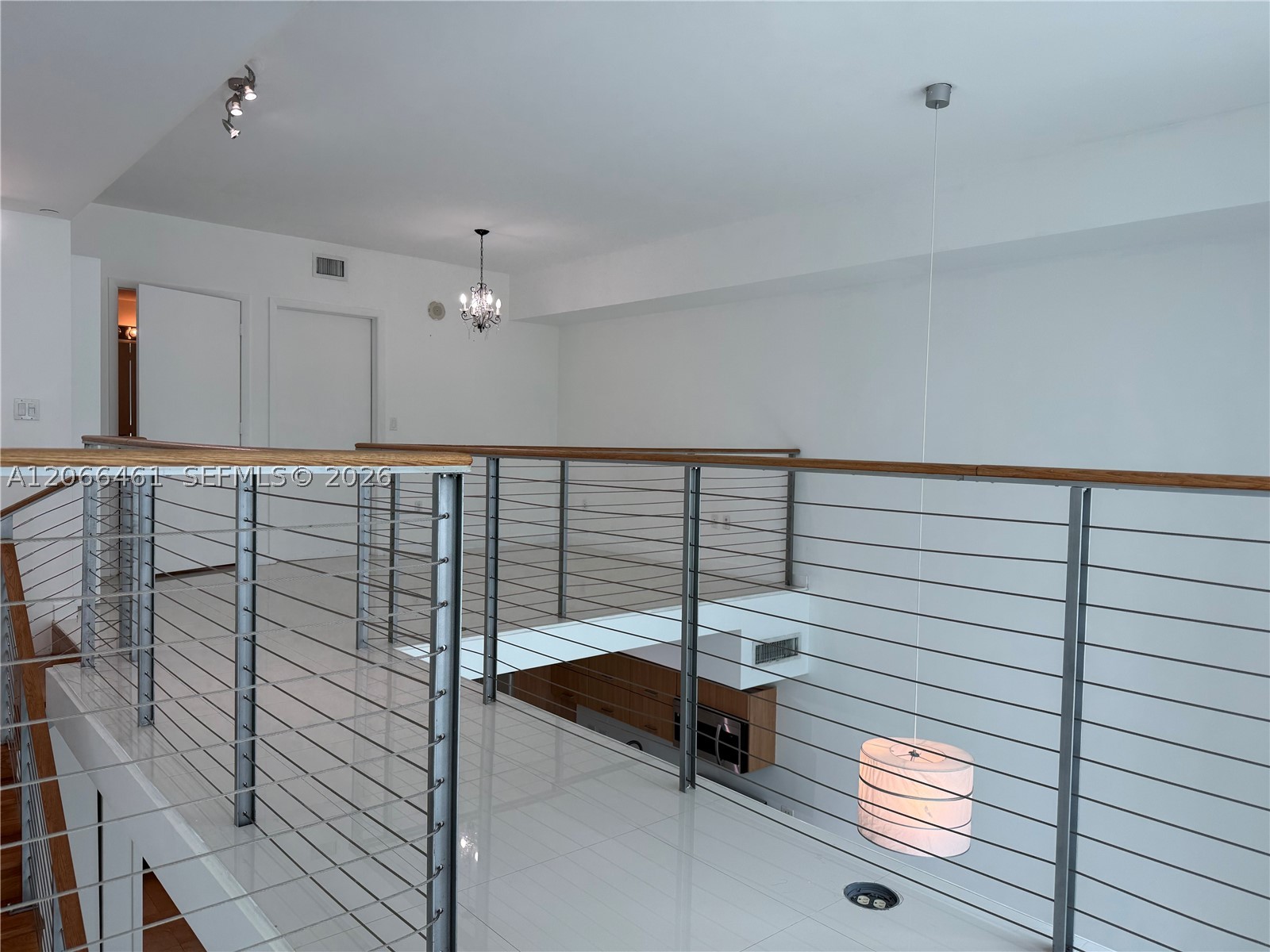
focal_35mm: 24
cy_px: 476
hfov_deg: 71.6
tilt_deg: -2.4
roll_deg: -1.6
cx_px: 635
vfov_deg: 56.8
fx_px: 881
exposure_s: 1/342
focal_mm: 6.76
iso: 80
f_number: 1.78
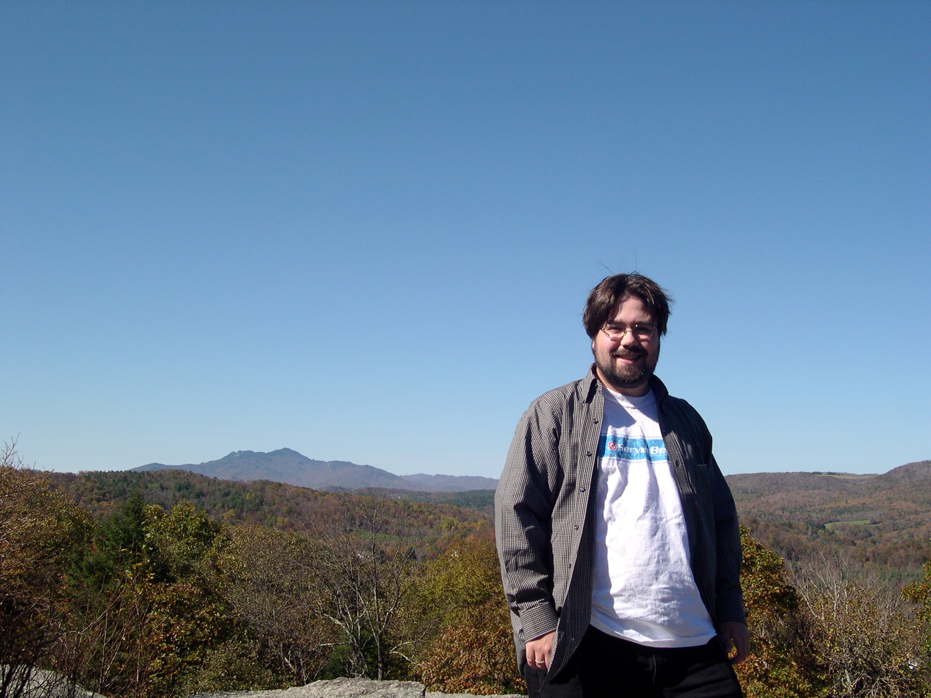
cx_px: 466
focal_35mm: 38
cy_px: 349
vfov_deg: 37.7
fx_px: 1022
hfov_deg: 49.0
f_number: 7.6
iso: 100
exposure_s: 1/248
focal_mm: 8
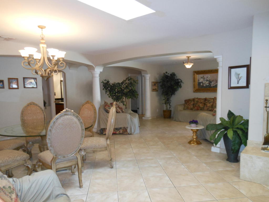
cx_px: 134
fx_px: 194
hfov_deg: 69.4
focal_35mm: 25
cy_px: 101
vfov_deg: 54.9
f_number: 3.2
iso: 320
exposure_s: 1/25
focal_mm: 4.5
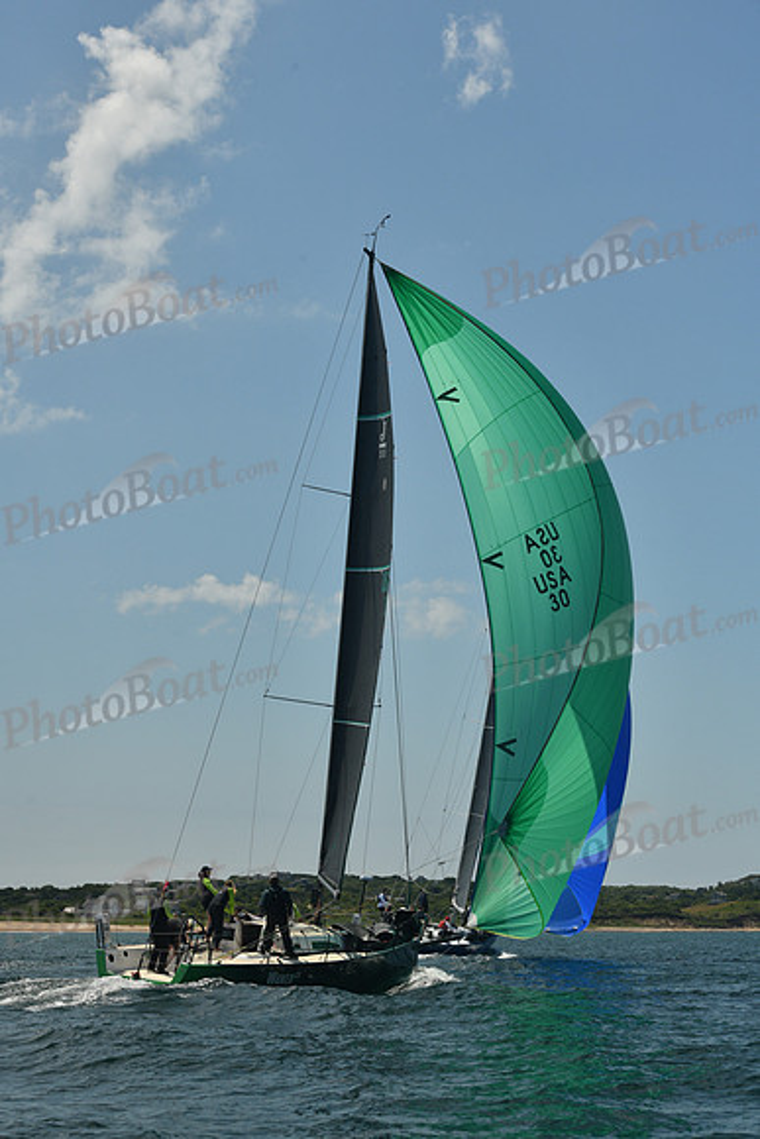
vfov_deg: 28.8
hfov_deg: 19.5
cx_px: 380
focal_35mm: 70
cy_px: 570
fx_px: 2215
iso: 320
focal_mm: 70
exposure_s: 1/640
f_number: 10
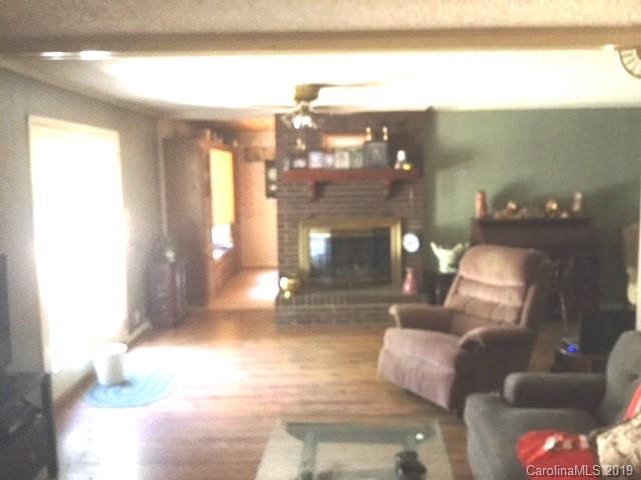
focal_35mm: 31
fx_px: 574
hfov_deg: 58.4
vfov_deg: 45.4
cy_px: 240
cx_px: 320
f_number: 2.4
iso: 250
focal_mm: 3.3
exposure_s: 1/15
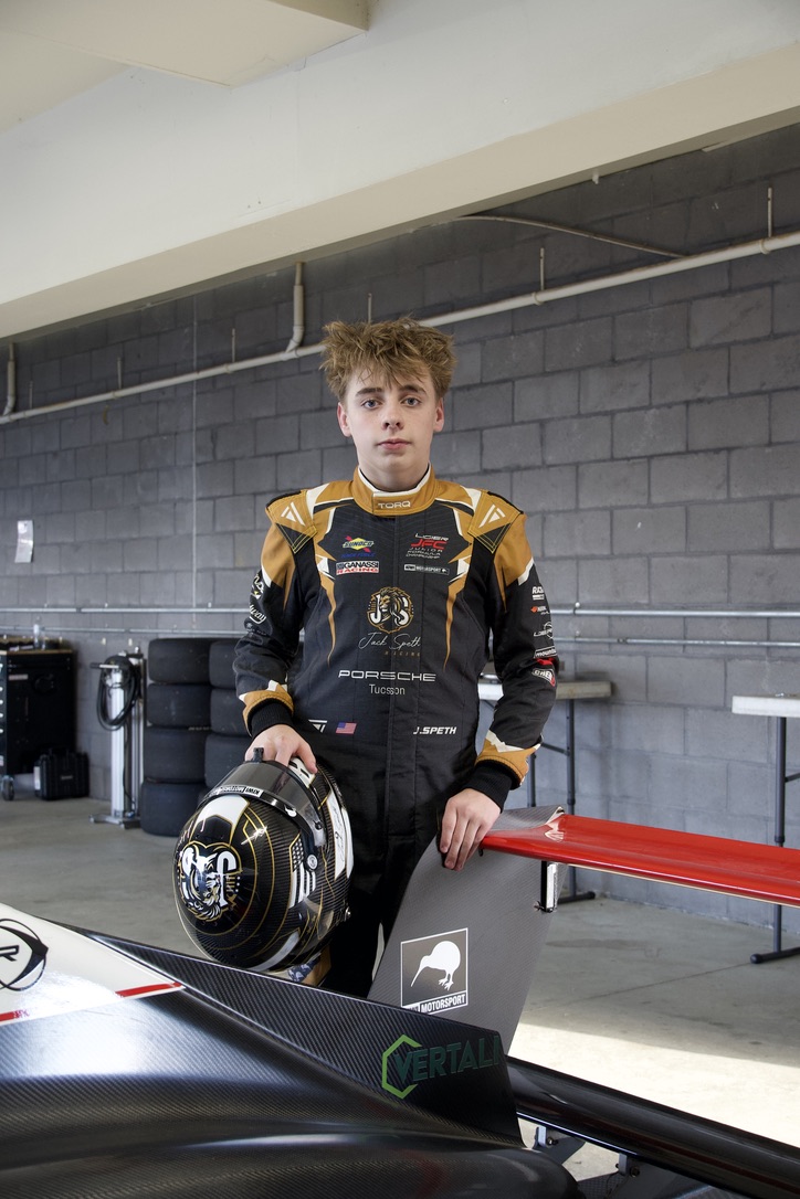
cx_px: 400
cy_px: 600
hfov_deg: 28.1
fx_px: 1600
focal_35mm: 48
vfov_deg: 41.1
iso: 800
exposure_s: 1/50
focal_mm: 32
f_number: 4.5
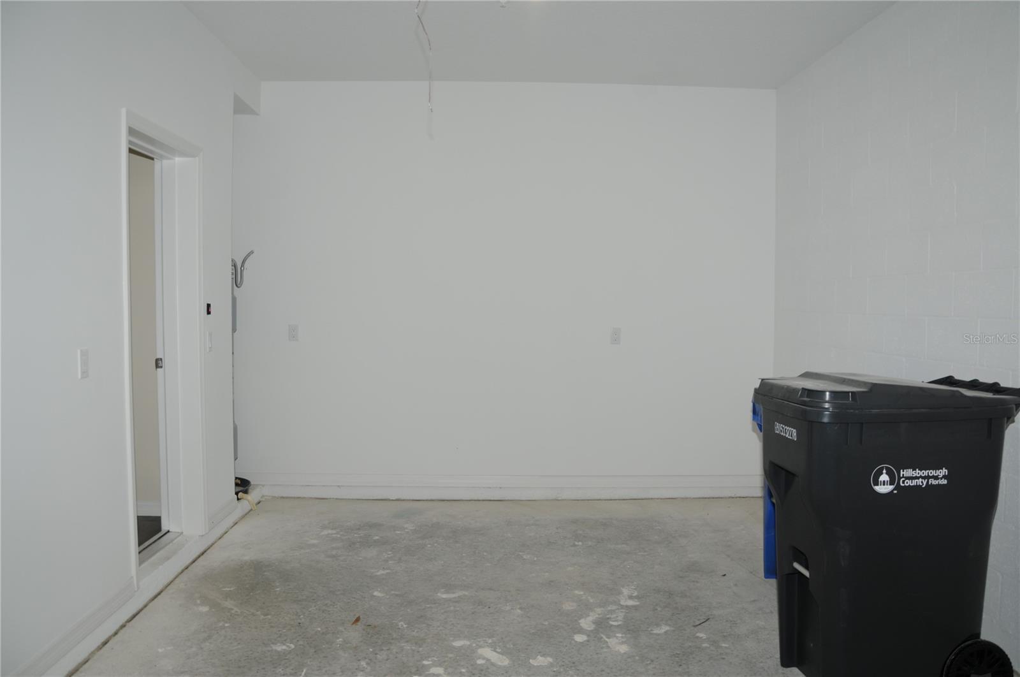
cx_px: 510
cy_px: 338
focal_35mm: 27
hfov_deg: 67.5
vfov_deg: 47.8
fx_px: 764
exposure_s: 1/60
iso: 200
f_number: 5
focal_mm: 18
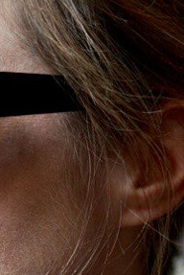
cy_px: 429
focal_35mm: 279
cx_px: -69
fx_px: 2134
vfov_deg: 7.2
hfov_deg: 4.9
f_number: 1.4
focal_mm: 50
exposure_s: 1/400
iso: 100
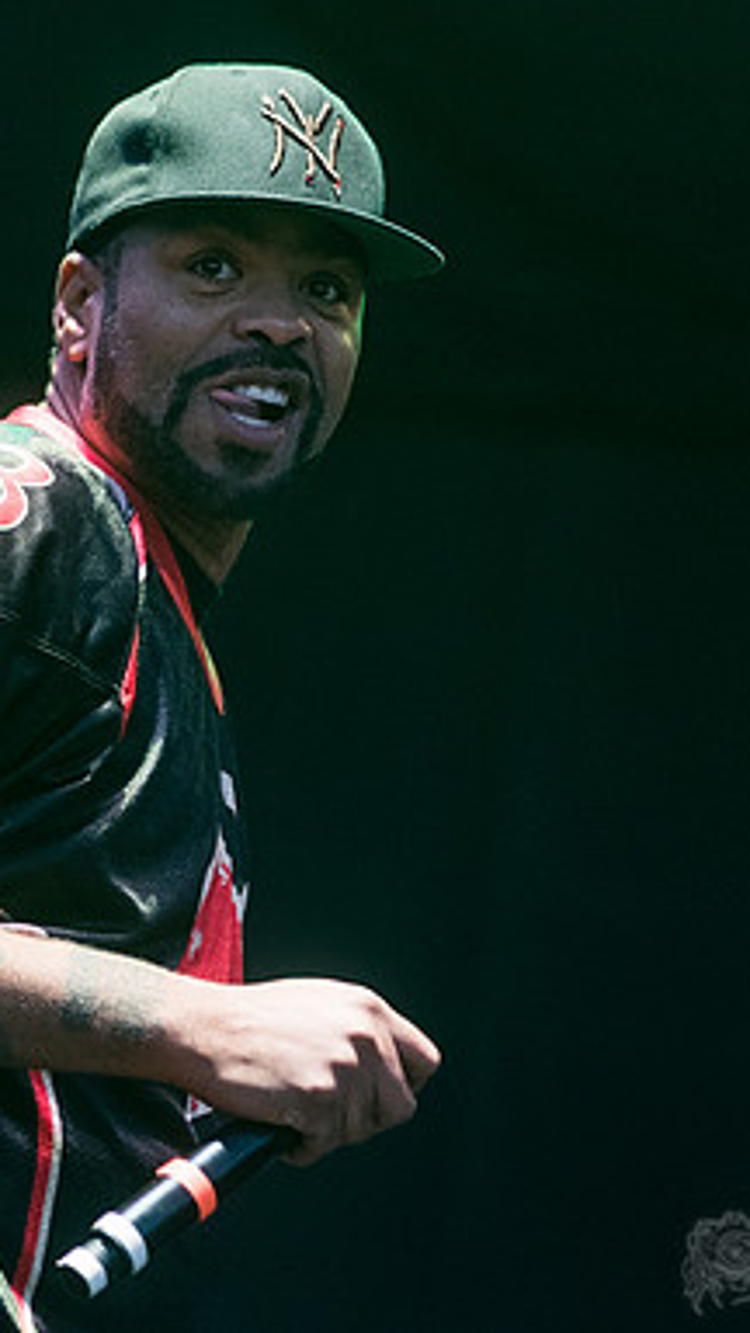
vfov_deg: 8.7
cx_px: 87
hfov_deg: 4.9
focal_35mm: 249
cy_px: 492
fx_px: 8803
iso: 1600
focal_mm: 125
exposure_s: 1/320
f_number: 4
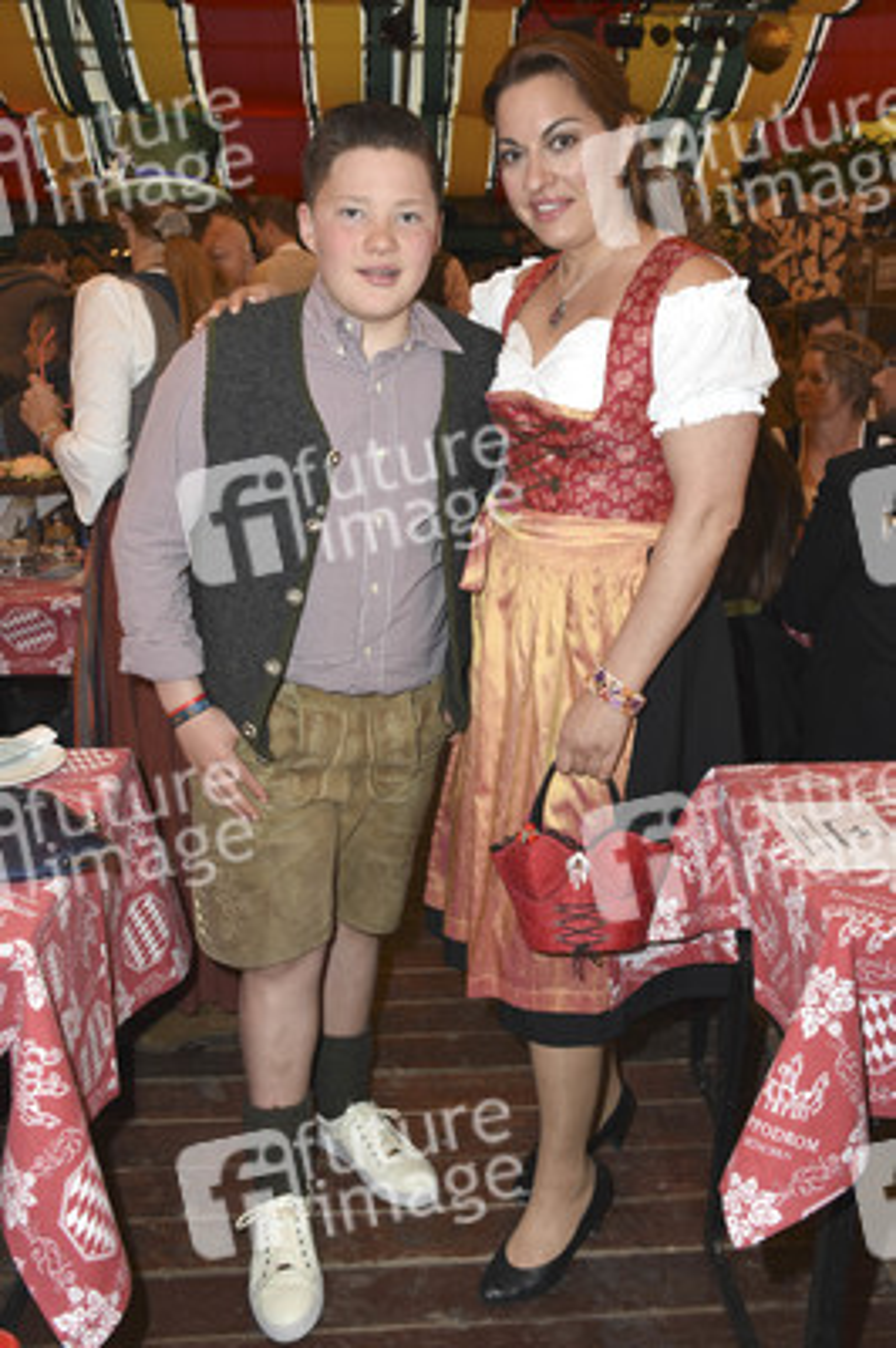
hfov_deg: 38.3
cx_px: 448
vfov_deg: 55.1
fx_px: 1290
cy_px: 674
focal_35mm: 34
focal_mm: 23
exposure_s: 1/160
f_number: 5.6
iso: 500
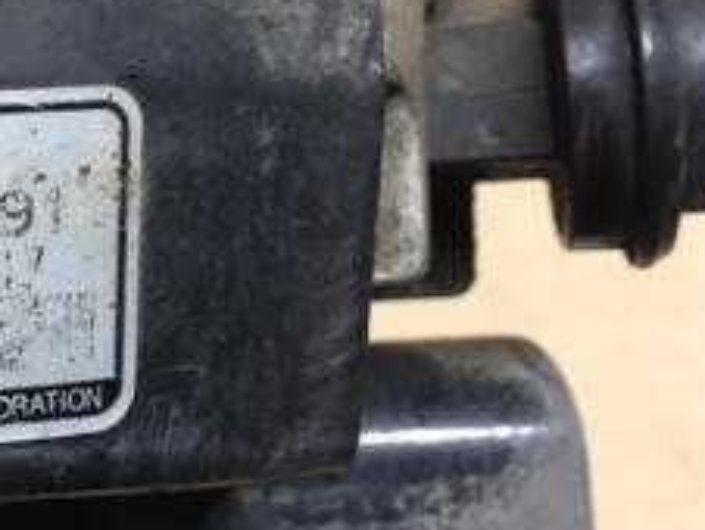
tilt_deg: -46.7
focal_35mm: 82
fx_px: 1672
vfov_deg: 18.0
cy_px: 181
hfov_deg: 21.6
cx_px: -200
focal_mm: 4.15
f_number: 2.2
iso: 125
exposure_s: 1/33
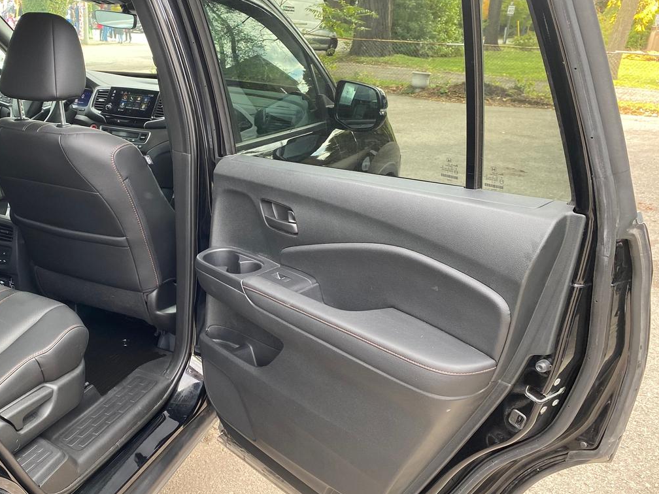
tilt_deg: -21.3
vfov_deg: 42.9
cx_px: 242
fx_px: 628
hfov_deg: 54.6
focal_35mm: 33
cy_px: 250
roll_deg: -3.6
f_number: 1.8
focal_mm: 4.25
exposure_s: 1/121
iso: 80
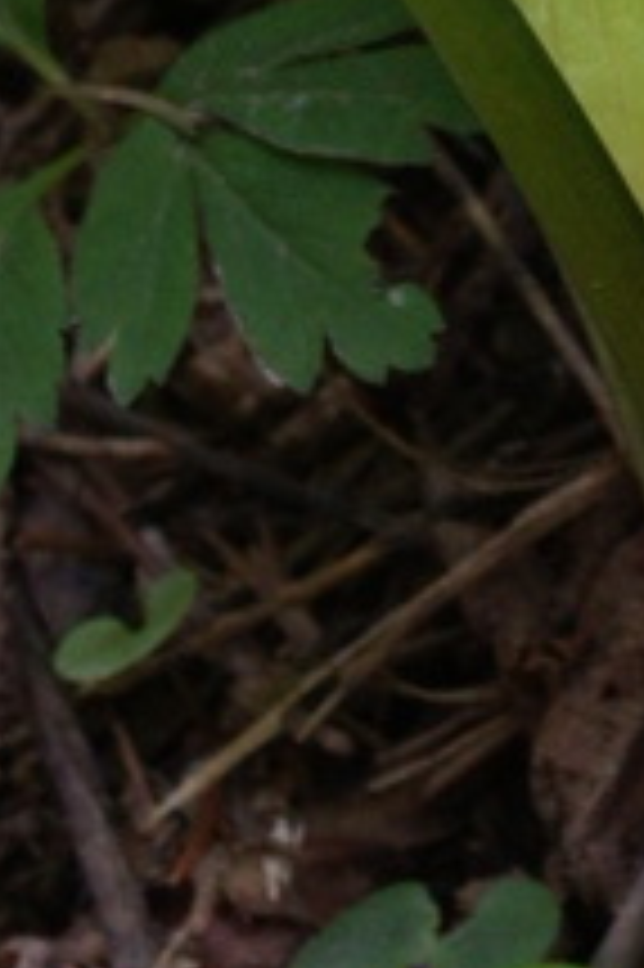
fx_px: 23644
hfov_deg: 1.6
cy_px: -1522
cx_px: 333
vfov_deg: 2.3
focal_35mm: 880
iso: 800
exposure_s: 1/60
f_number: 10
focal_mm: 105
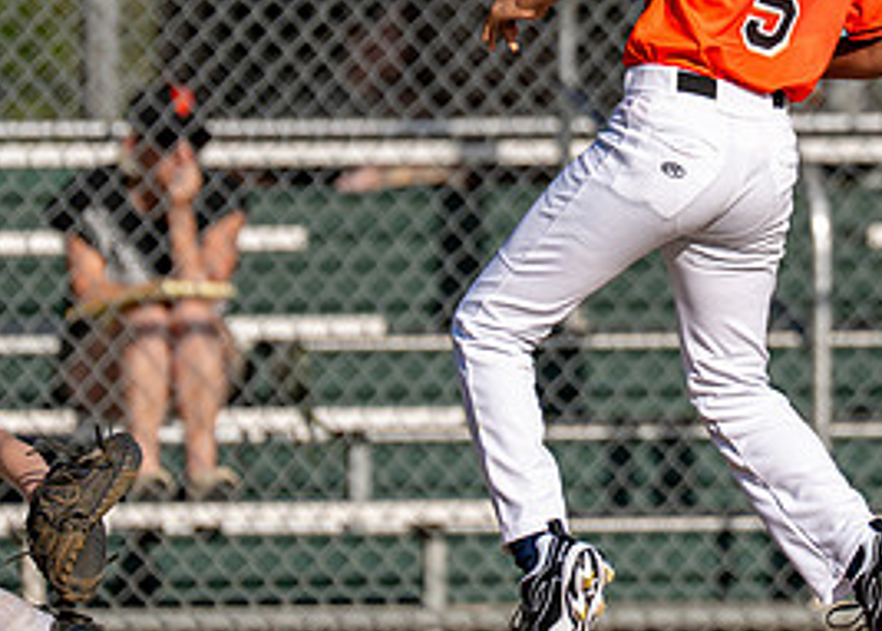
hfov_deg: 2.9
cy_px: 87
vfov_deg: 2.1
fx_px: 17569
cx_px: 711
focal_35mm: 701
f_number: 2.8
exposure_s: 1/2500
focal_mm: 200
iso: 100
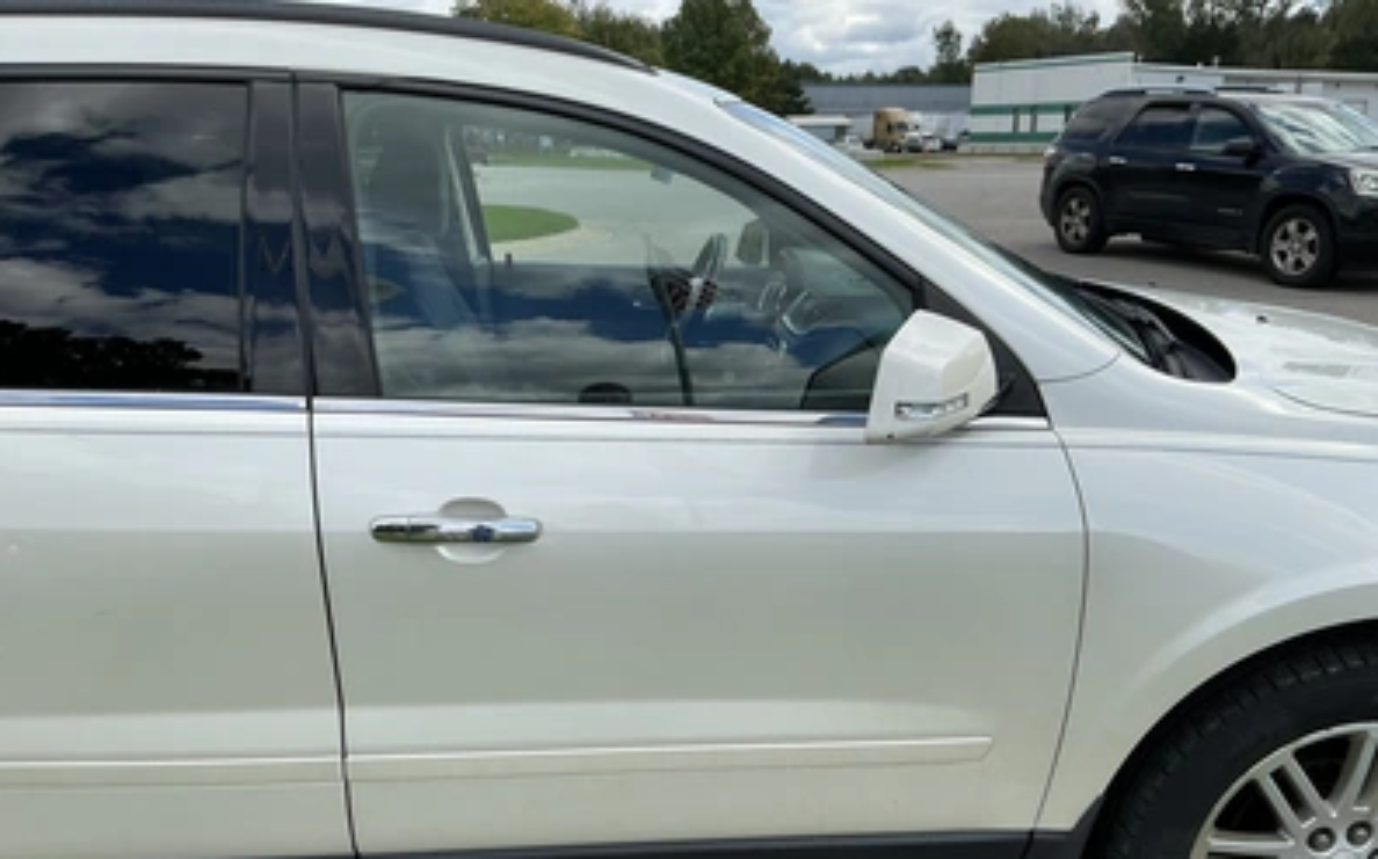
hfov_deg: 62.9
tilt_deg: -15.3
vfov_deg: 41.7
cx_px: 689
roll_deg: -0.9
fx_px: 1126
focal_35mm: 30
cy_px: 487
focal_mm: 3
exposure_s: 1/1412
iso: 25
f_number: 1.8
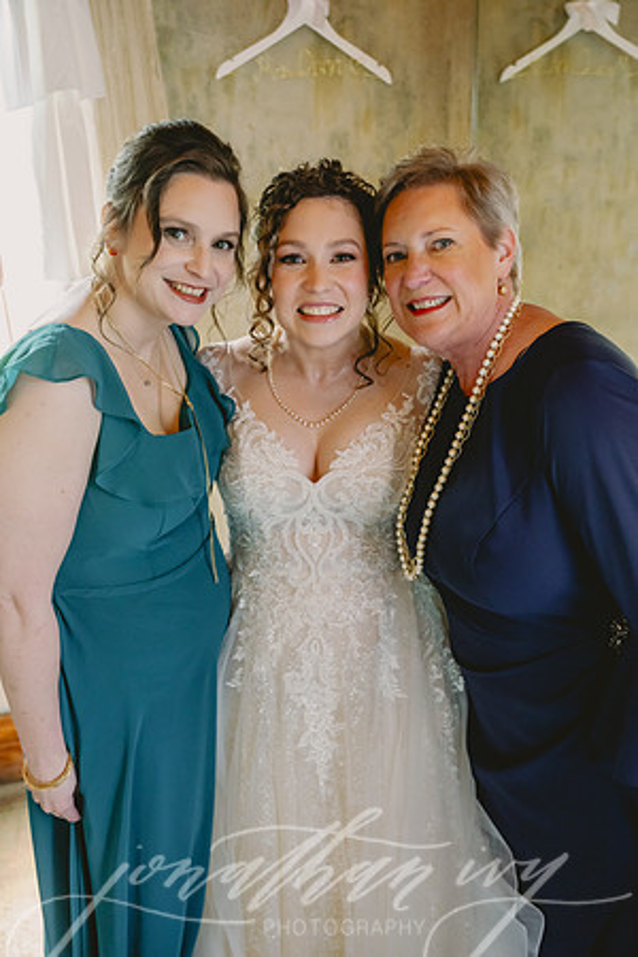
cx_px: 319
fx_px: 837
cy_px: 478
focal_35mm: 32
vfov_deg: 59.5
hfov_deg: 41.7
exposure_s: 1/320
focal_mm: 31.5
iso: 3200
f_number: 3.5
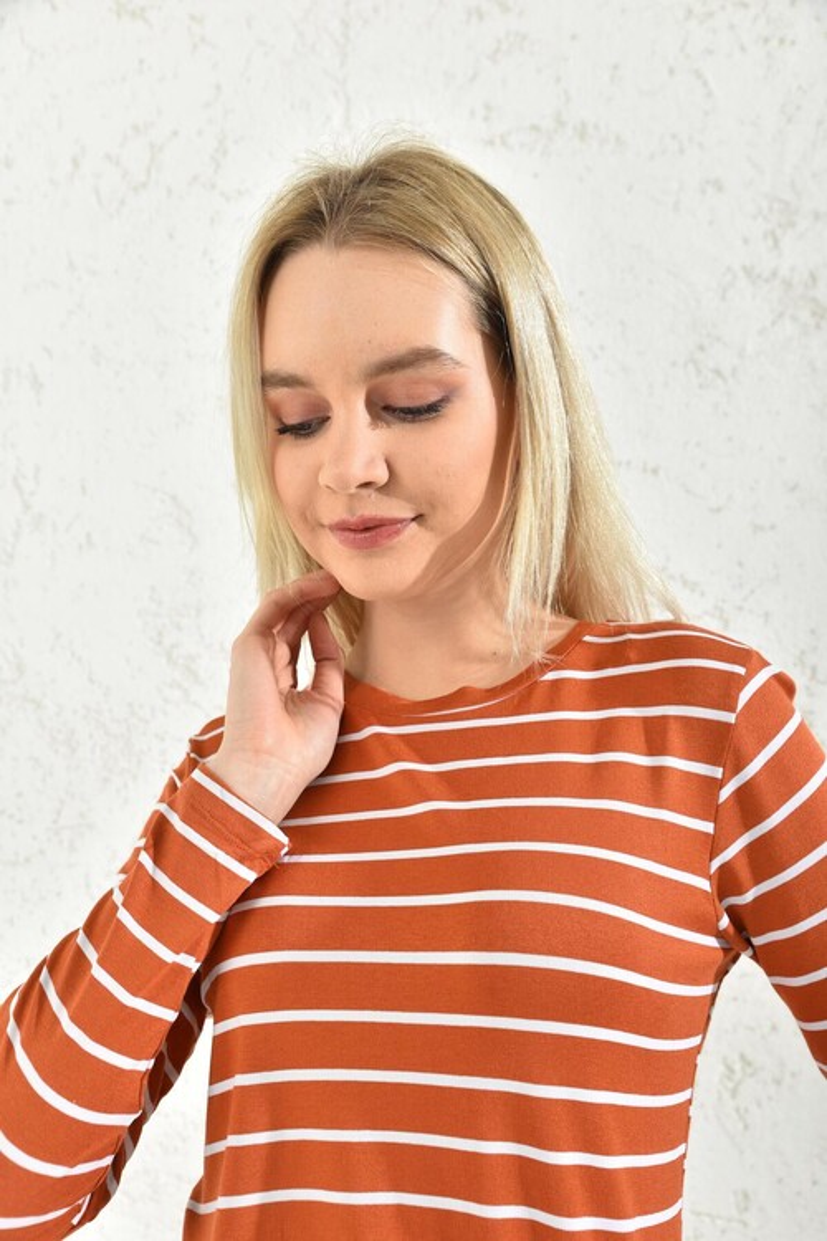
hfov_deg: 37.9
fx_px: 1206
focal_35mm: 35
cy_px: 620
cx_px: 414
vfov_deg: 54.4
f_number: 7.1
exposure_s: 1/160
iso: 100
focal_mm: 35
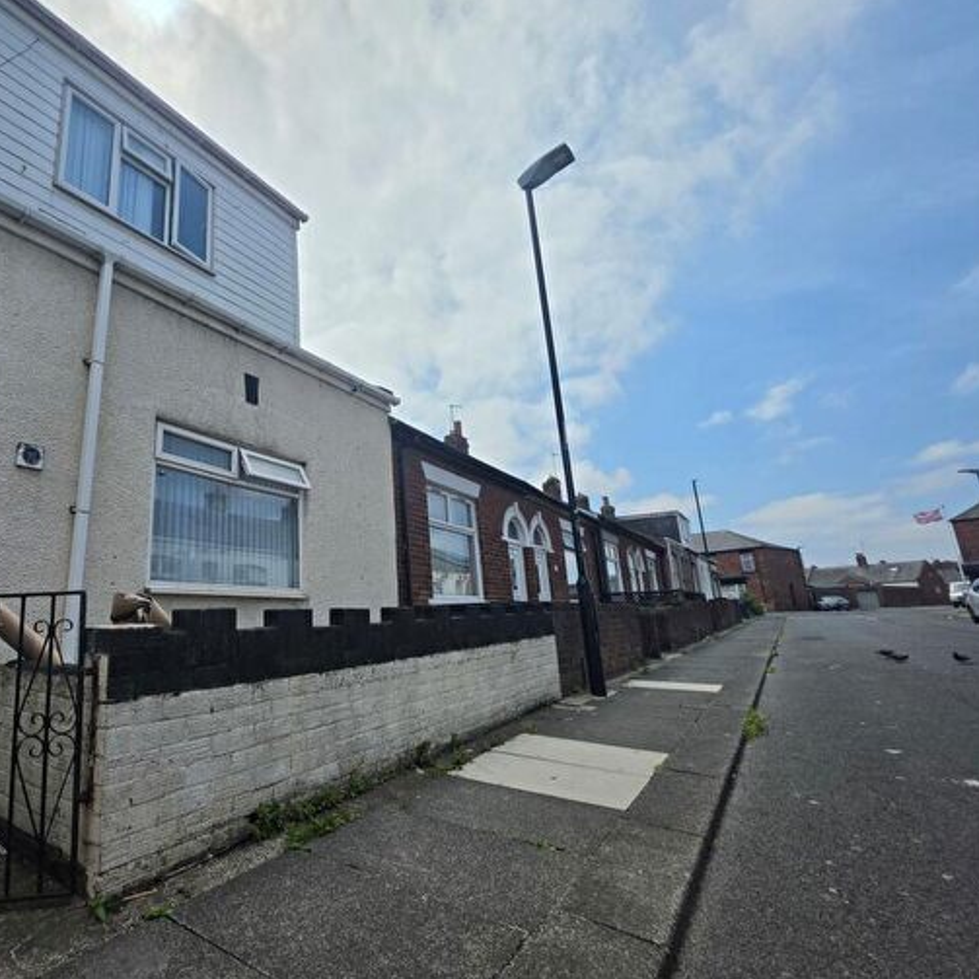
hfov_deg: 84.0
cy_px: 499
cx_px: 315
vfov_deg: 87.4
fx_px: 512
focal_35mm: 16
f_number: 1.9
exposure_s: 1/5927
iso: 32
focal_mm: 2.2
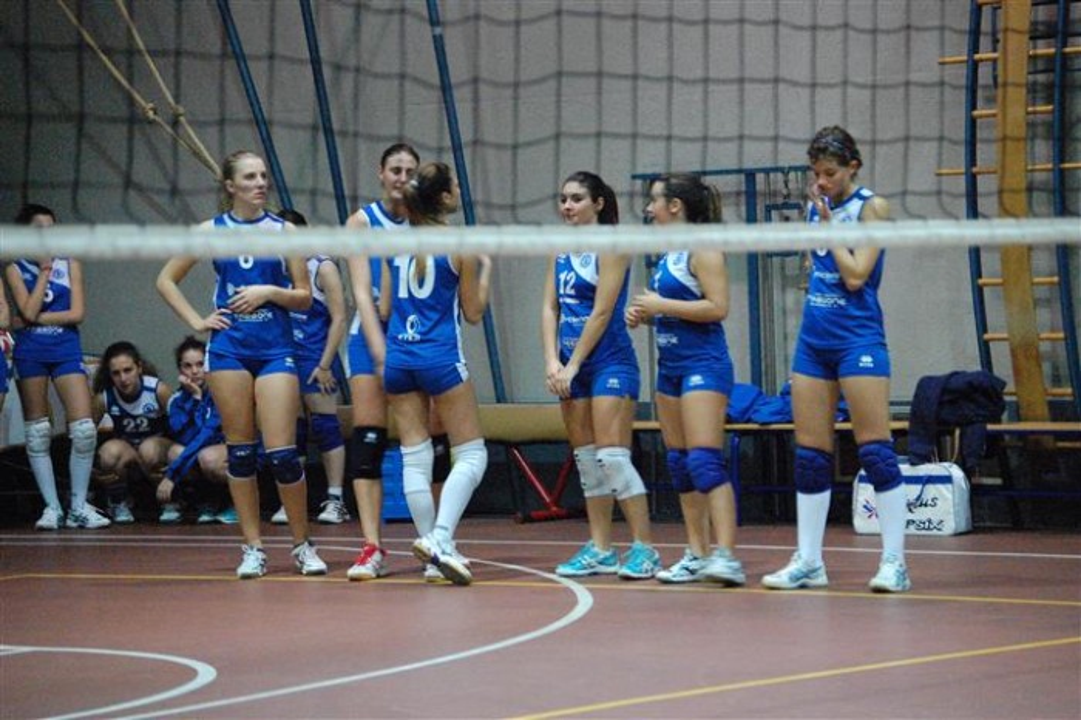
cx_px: 540
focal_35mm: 142
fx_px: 4277
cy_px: 360
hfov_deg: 14.4
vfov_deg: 9.6
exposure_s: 1/25
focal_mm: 95
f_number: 4.8
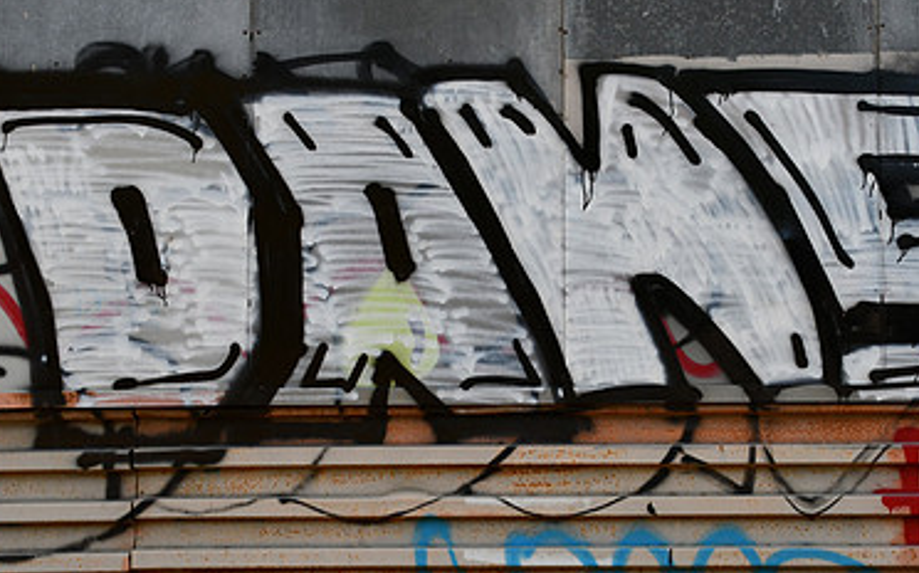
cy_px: 266
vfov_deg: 20.9
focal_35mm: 62
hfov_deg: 32.7
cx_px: 620
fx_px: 1552
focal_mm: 26
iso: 200
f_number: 5.6
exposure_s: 1/250
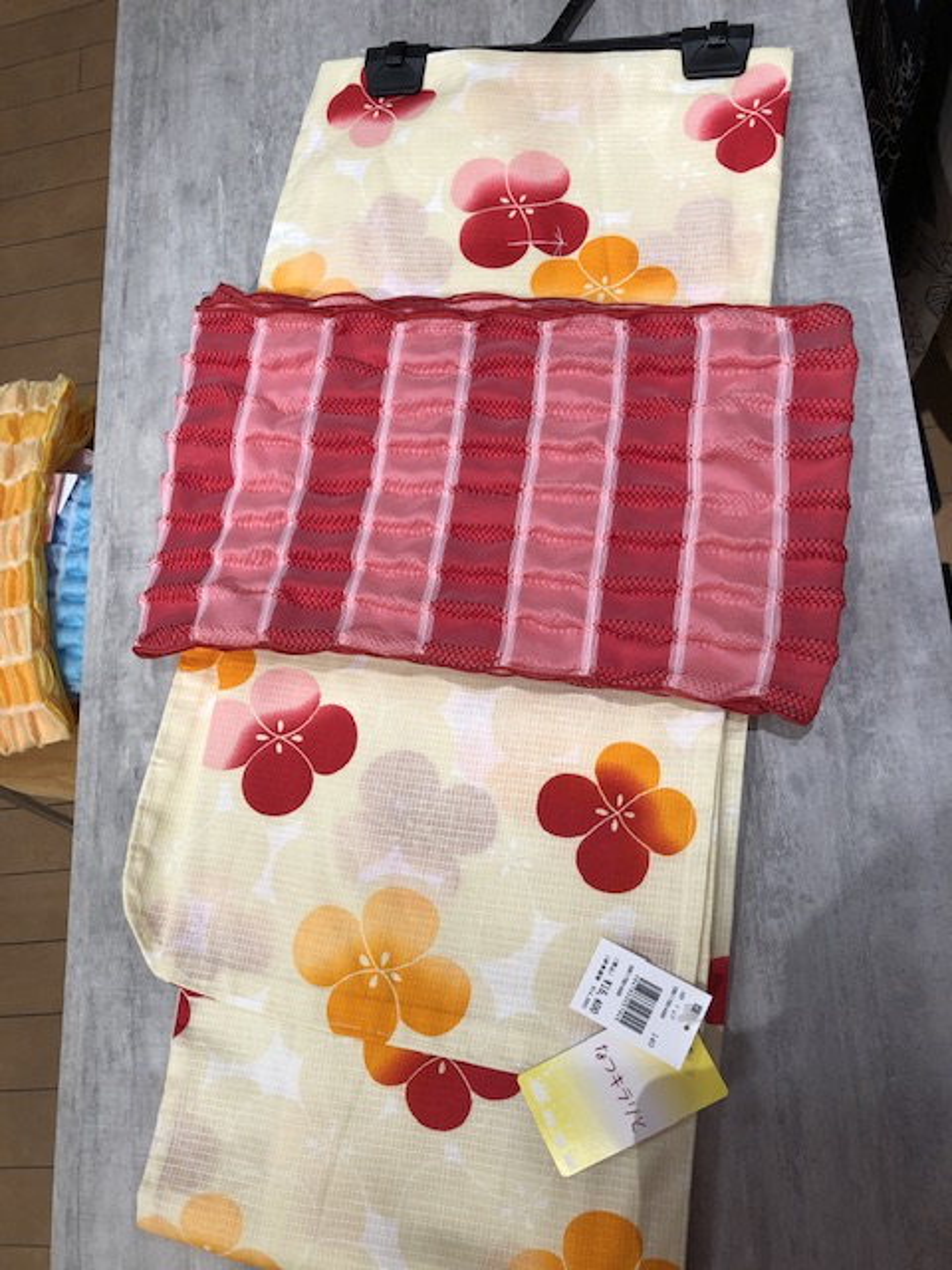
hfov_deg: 49.7
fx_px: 1027
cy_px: 635
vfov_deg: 63.4
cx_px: 476
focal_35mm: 28
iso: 40
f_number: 1.8
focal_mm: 3.99
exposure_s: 1/120
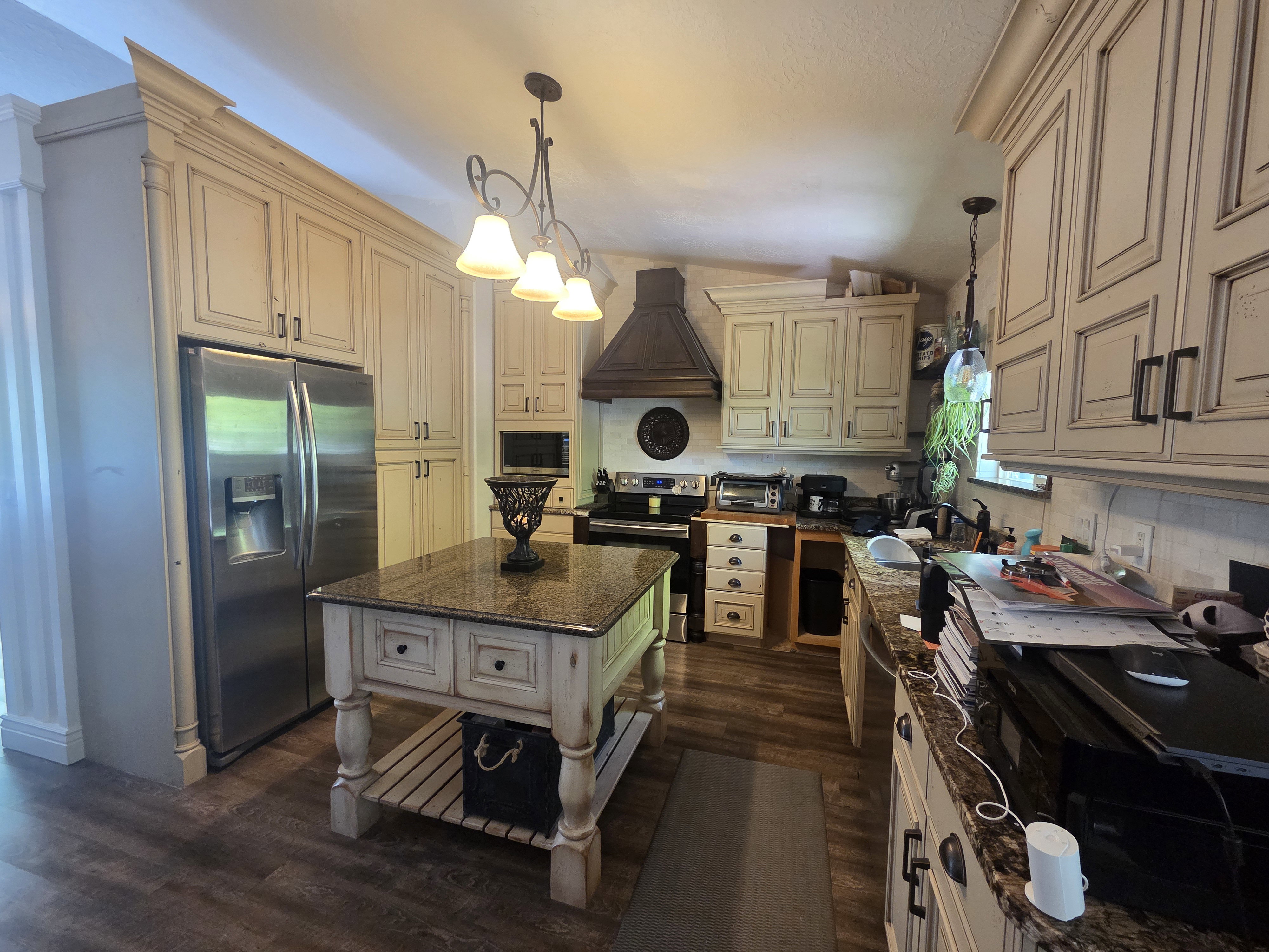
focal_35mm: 13
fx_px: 477
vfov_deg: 89.9
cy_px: 476
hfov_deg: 106.2
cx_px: 634
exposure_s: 1/60
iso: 500
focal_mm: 2.2
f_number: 2.2
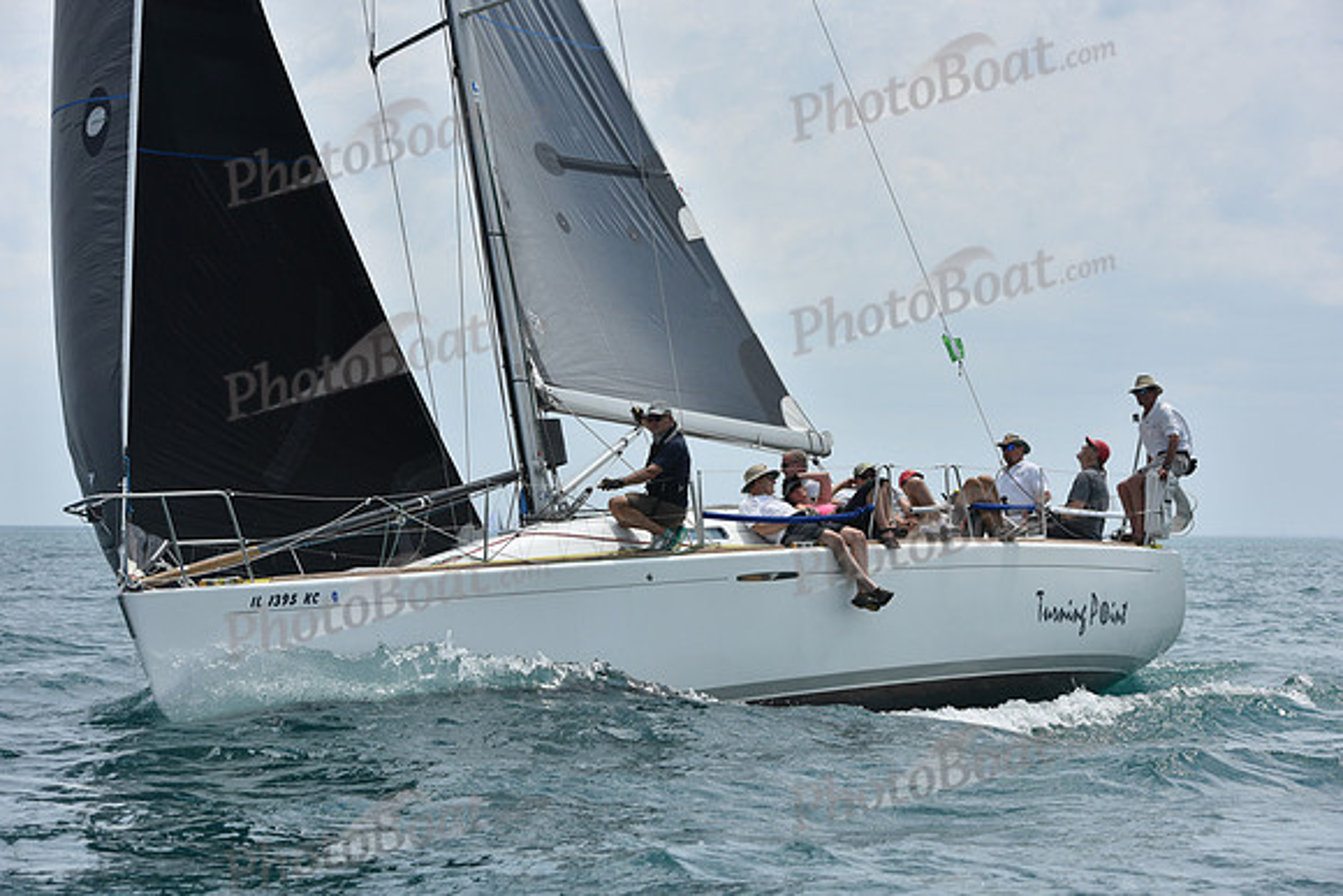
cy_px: 448
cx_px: 672
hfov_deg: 19.5
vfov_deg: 13.0
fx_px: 3918
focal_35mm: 105
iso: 250
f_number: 8
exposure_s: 1/1250
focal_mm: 105
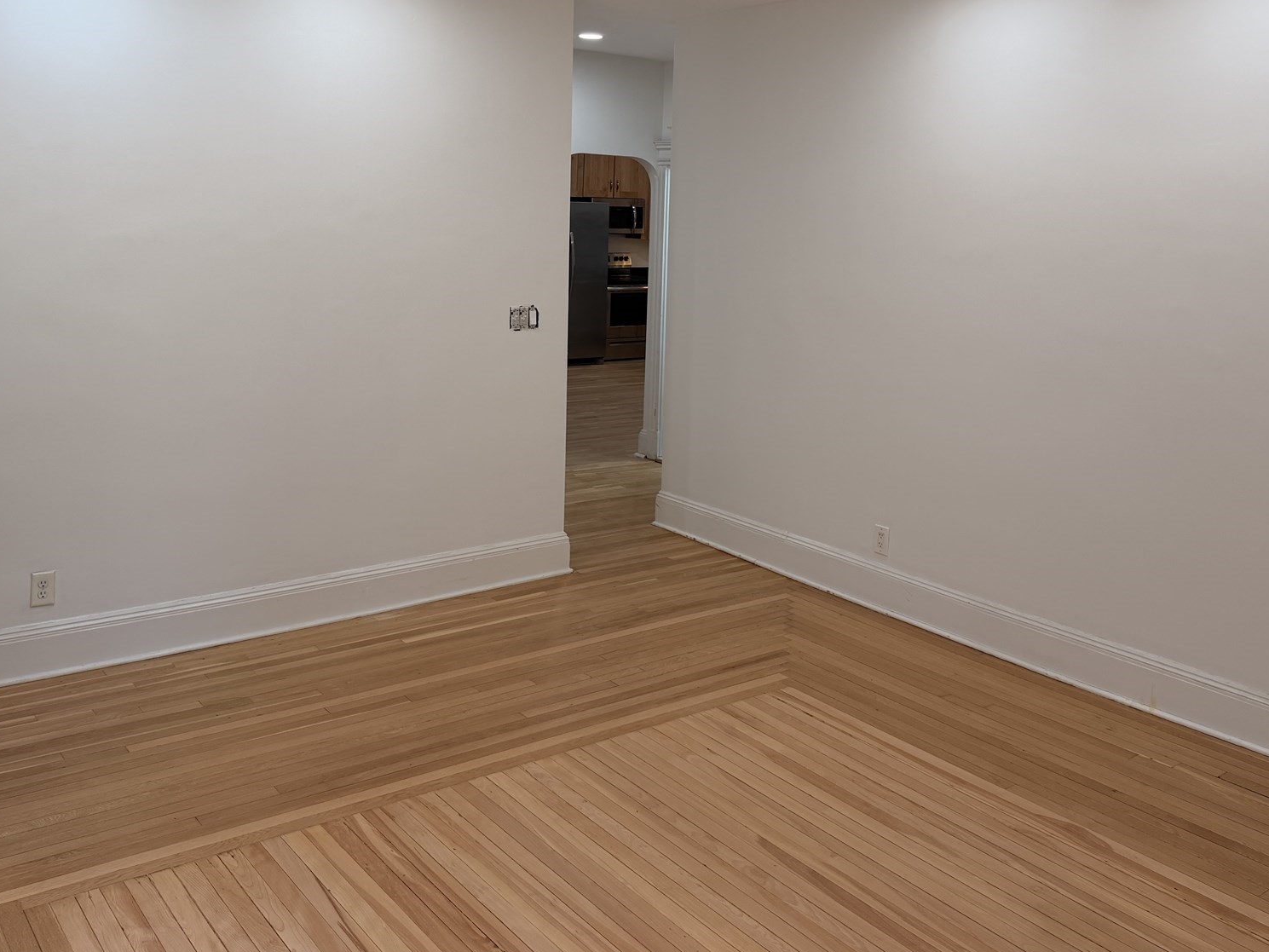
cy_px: 314
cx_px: 645
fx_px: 1210
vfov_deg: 42.3
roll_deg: -1.3
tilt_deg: -3.7
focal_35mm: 33
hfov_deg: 55.3
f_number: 1.78
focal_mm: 6.76
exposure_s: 1/121
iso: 80
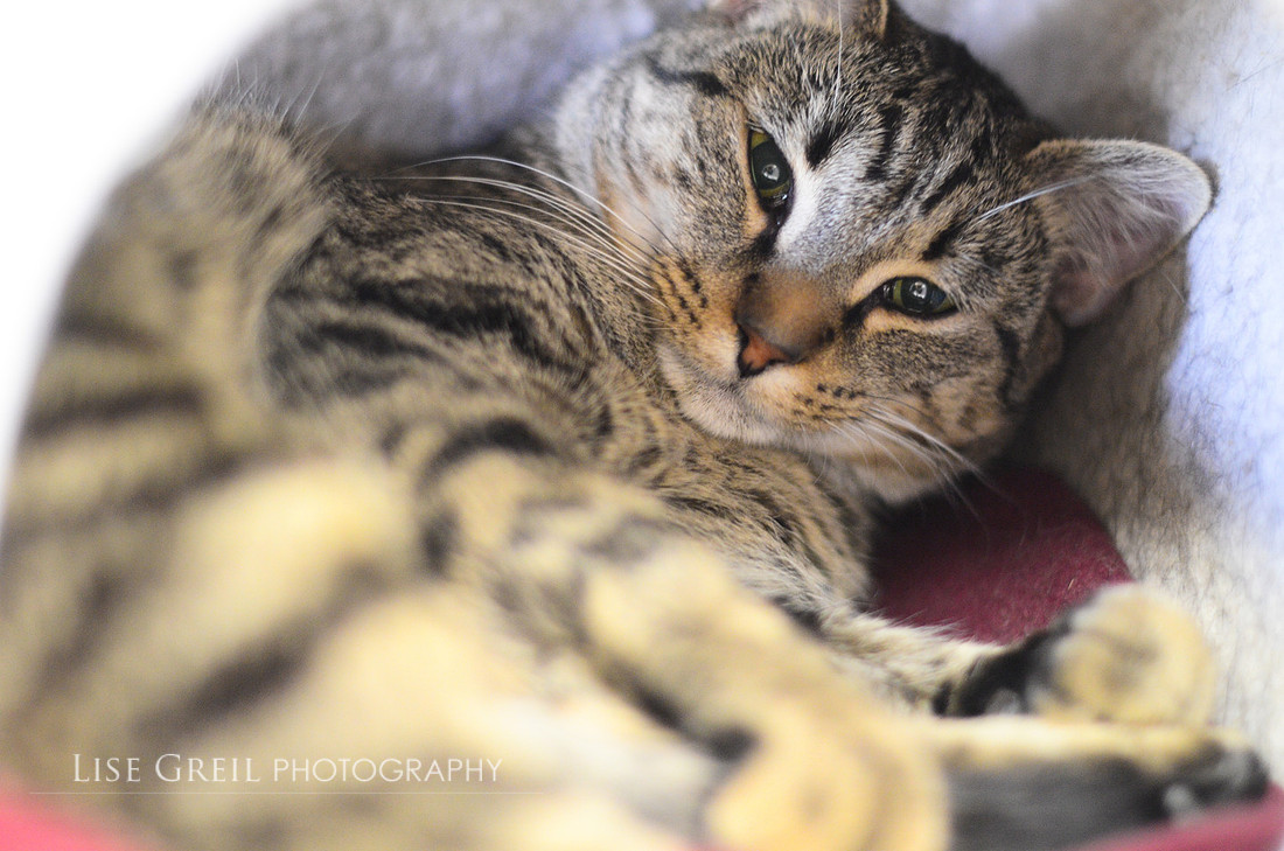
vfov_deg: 18.1
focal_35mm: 75
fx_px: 2670
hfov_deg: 27.0
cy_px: 426
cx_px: 642
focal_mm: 50
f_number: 1.4
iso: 2000
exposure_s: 1/25
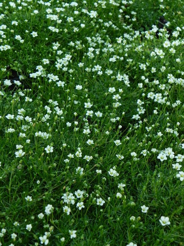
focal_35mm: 75
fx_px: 532
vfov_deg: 26.0
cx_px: 92
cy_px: 123
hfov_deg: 19.6
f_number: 4.5
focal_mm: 13.4
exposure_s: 1/160
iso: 160
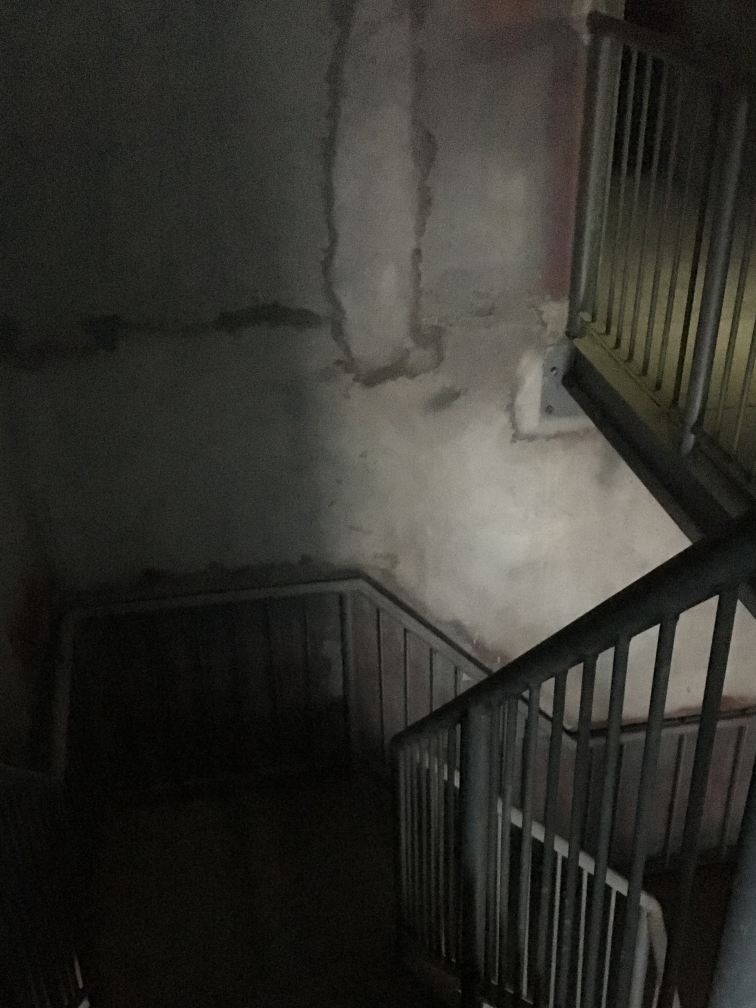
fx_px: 1165
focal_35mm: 40
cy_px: 664
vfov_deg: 46.1
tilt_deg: -34.3
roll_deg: +0.9
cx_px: 390
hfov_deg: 36.0
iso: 2000
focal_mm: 4.15
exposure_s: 1/17
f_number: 2.2
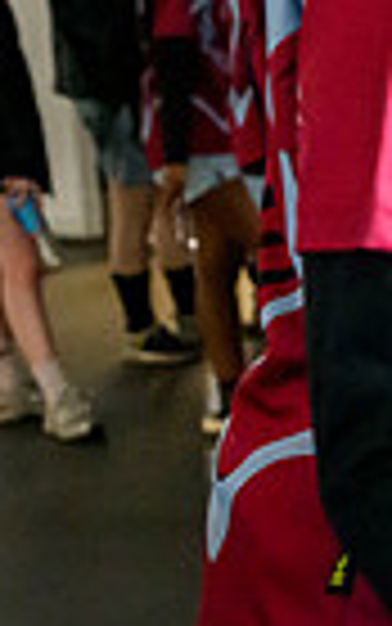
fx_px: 2032
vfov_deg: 17.5
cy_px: 356
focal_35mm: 119
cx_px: 1033
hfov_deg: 9.4
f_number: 3.2
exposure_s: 1/800
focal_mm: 24
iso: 12800
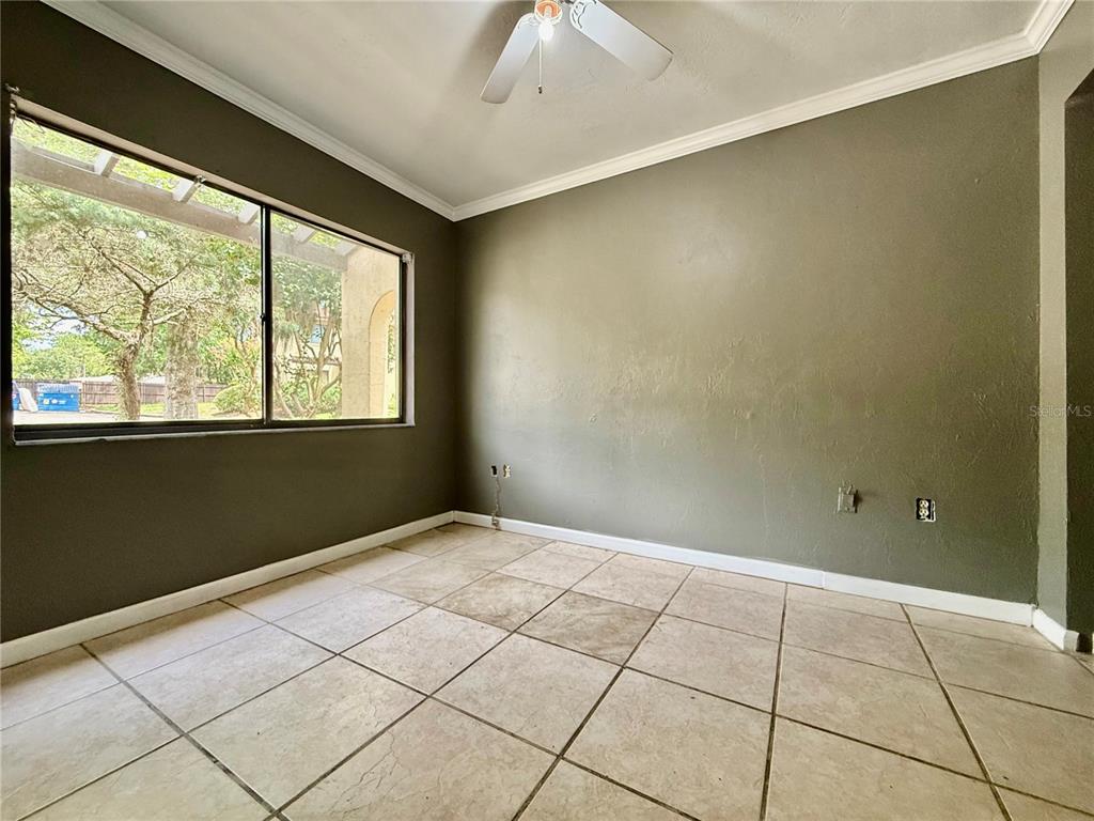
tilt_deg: -0.2
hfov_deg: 102.1
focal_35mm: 14
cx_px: 547
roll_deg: -0.8
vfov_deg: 85.7
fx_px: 442
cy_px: 410
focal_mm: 2.22
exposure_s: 1/120
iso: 250
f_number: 2.2
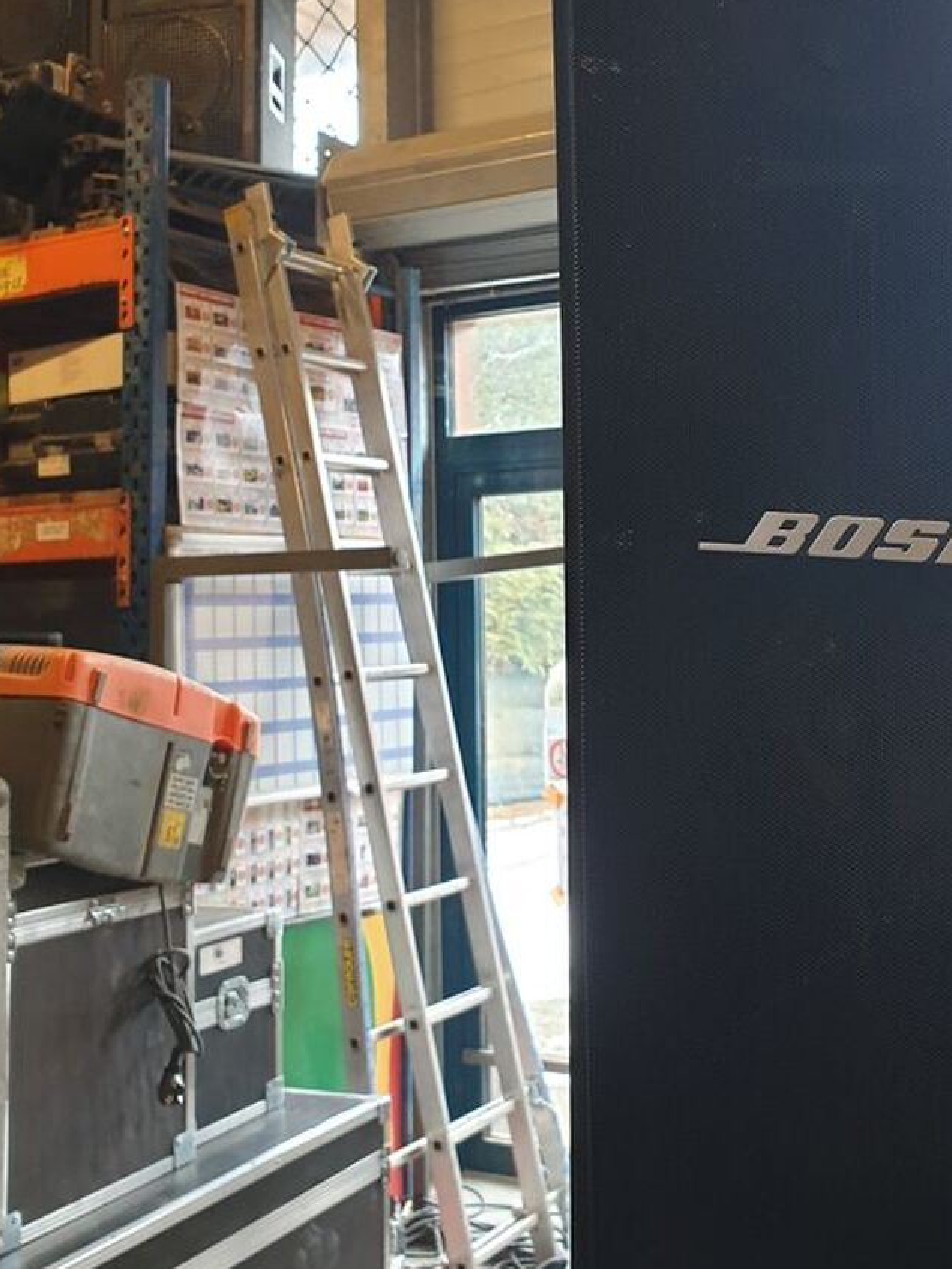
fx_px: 1503
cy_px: 511
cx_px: 695
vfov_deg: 45.5
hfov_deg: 34.5
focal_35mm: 41
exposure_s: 1/50
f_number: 2.4
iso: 160
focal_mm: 4.3
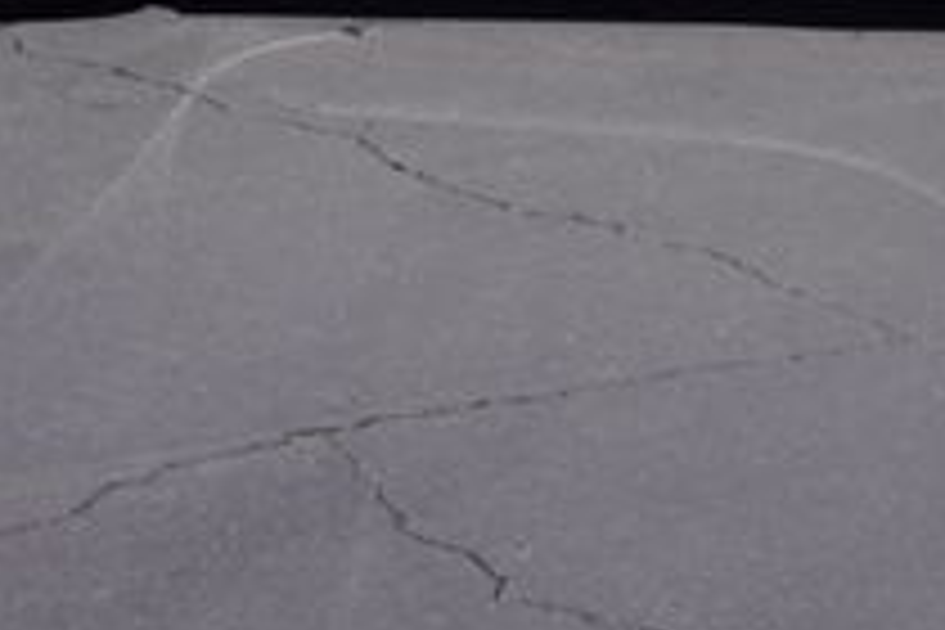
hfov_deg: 15.9
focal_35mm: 128
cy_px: -266
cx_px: 783
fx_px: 3360
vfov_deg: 10.4
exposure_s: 1/200
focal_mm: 28
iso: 100
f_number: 11
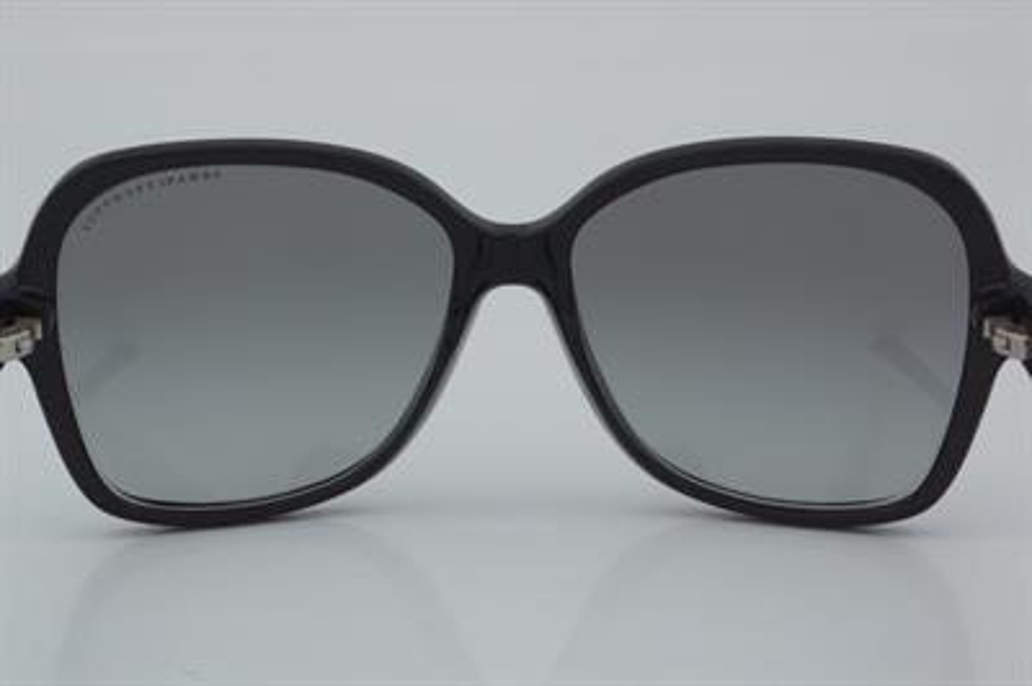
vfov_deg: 16.5
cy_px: 343
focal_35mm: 82
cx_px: 516
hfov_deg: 24.6
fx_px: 2363
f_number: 32
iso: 100
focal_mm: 55
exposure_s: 1/4
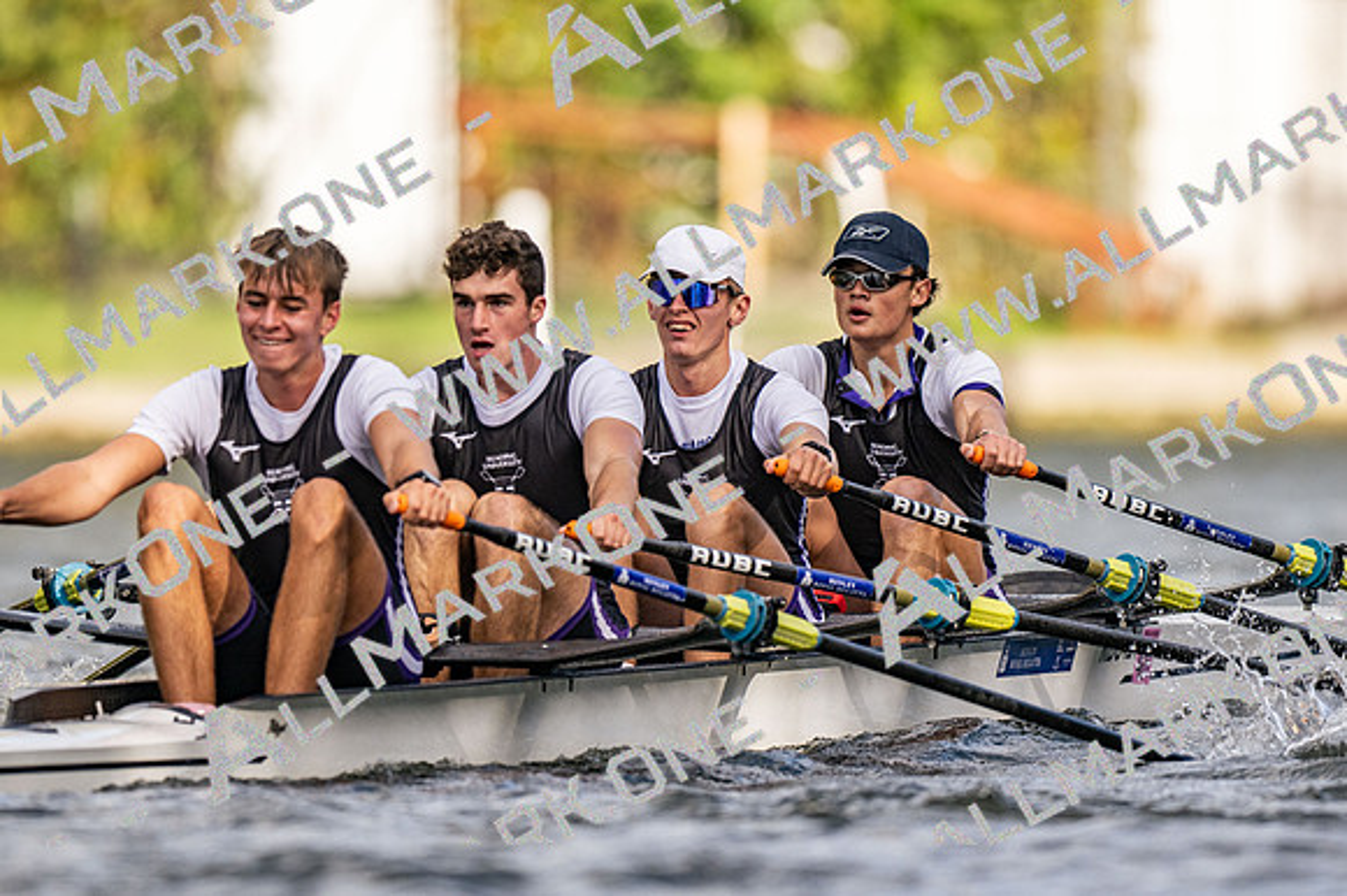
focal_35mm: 900
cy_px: 448
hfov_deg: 2.3
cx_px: 674
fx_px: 33655
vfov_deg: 1.5
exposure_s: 1/2500
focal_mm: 600
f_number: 4
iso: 220
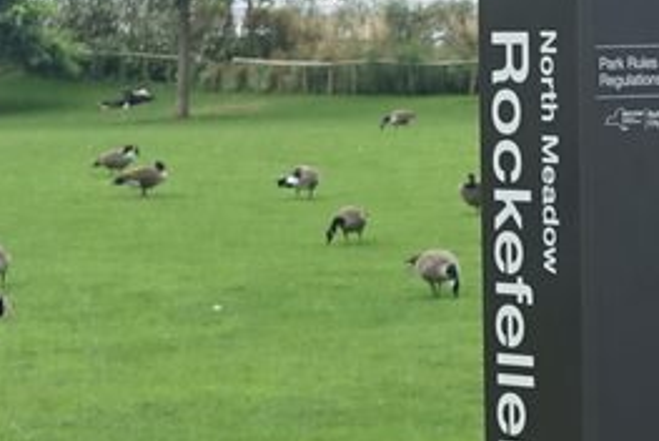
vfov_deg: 5.5
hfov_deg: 8.2
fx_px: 4563
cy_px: 640
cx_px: 659
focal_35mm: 249
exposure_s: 1/250
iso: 200
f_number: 2.8
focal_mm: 14.9
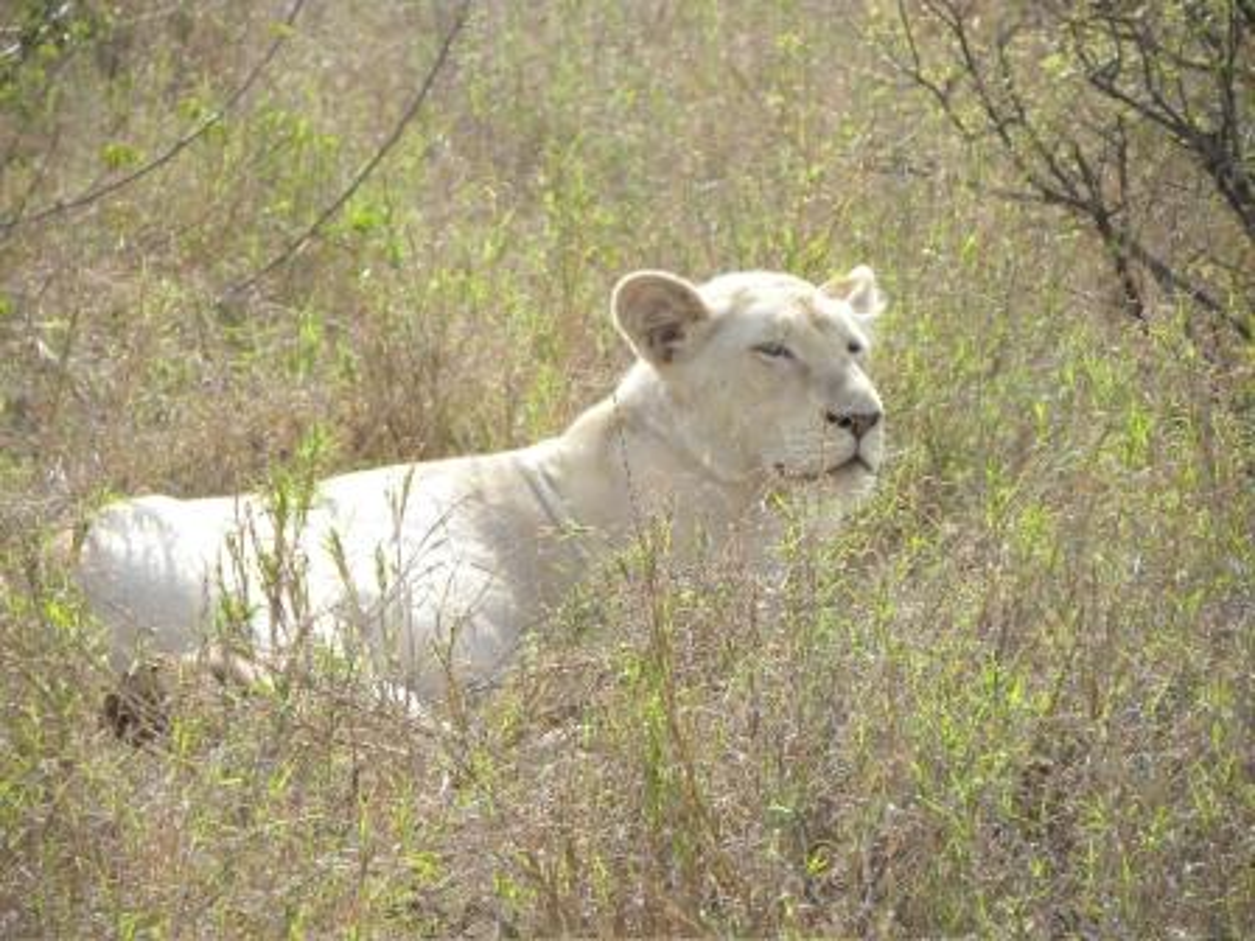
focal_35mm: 377
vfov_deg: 3.9
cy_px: 470
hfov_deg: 5.3
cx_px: 628
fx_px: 13668
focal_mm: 67.2
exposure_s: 1/213
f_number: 5
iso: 64
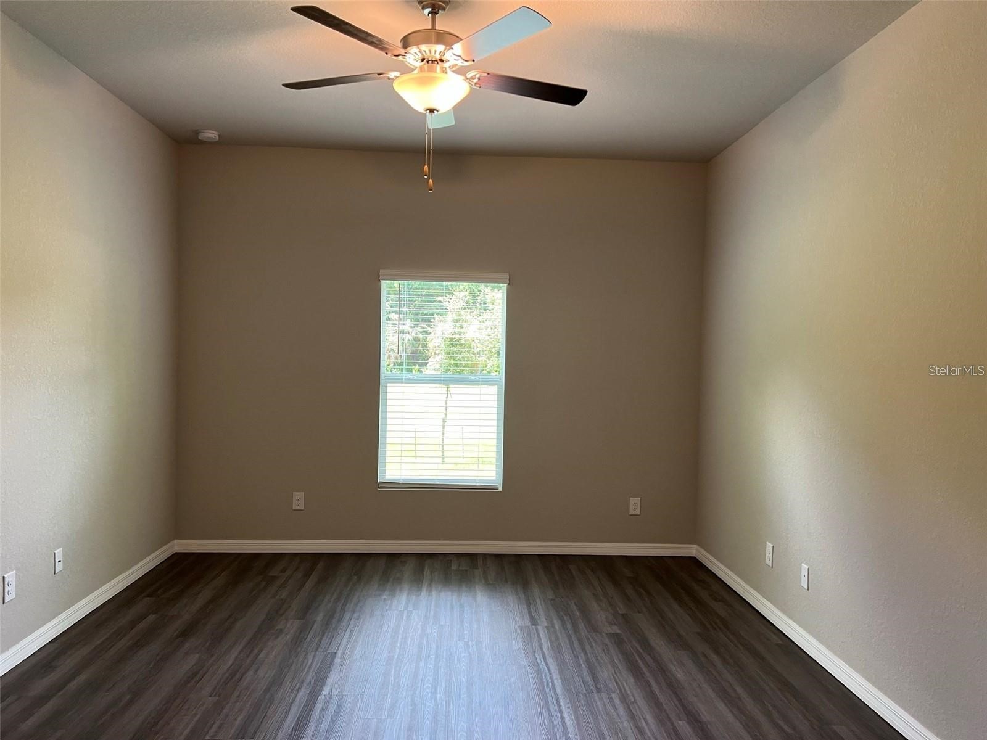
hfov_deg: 67.3
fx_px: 741
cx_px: 494
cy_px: 370
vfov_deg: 53.1
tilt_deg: -2.3
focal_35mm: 26
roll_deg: -1.2
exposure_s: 1/60
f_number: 1.5
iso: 100
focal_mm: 5.7
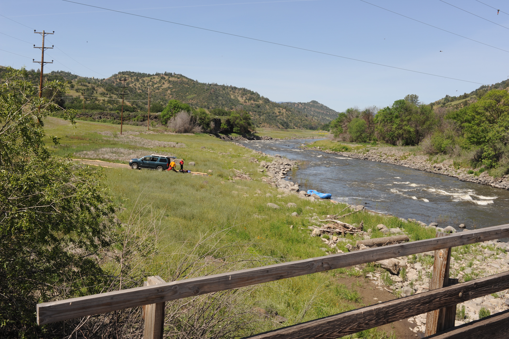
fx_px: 495
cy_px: 170
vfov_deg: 37.8
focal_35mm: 35
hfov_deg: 54.5
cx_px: 254
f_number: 11
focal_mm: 35
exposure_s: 1/320
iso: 250
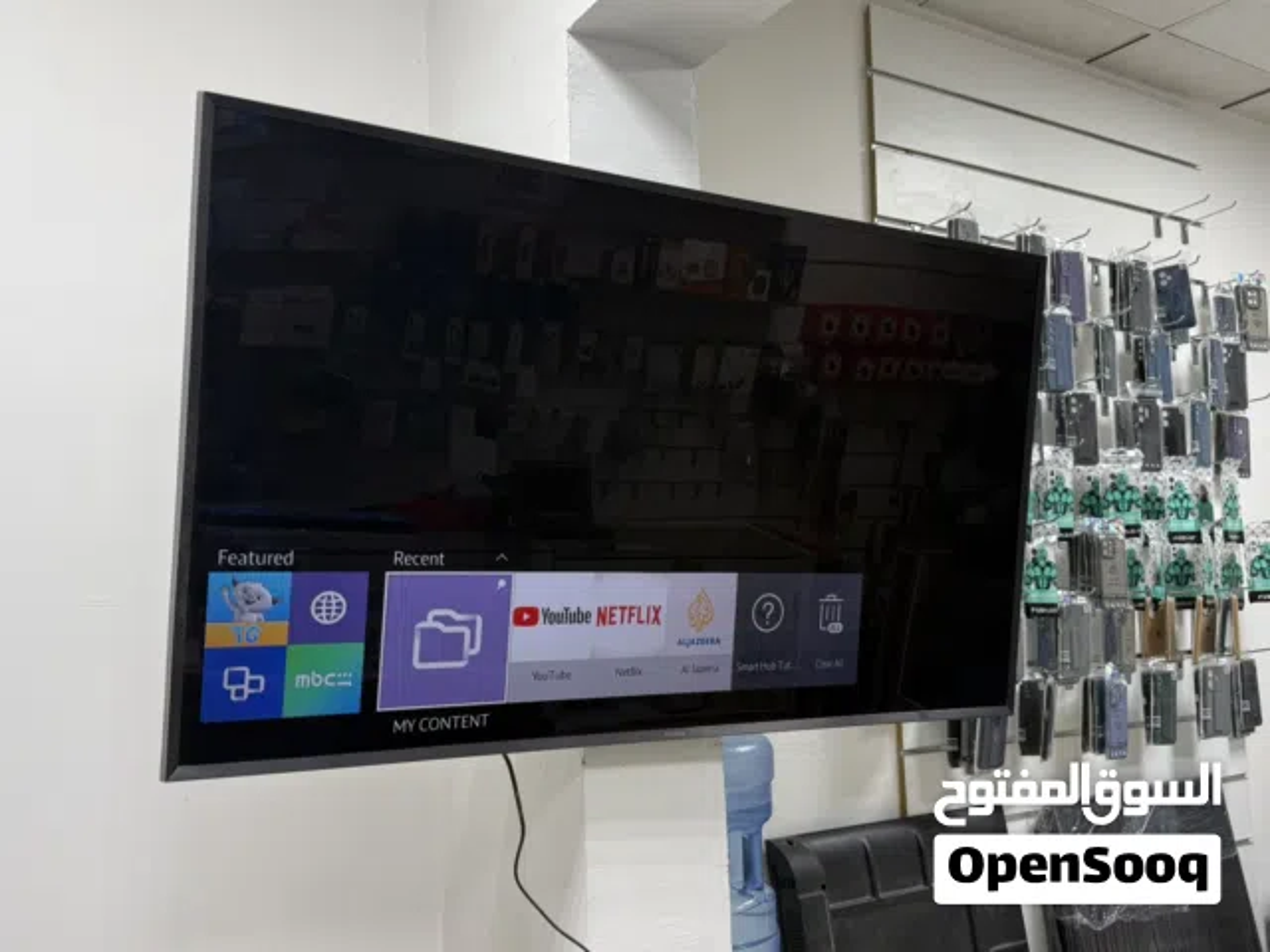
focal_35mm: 24
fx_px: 881
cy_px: 476
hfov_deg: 71.6
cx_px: 635
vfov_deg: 56.8
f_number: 1.78
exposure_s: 1/100
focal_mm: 6.76
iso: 125
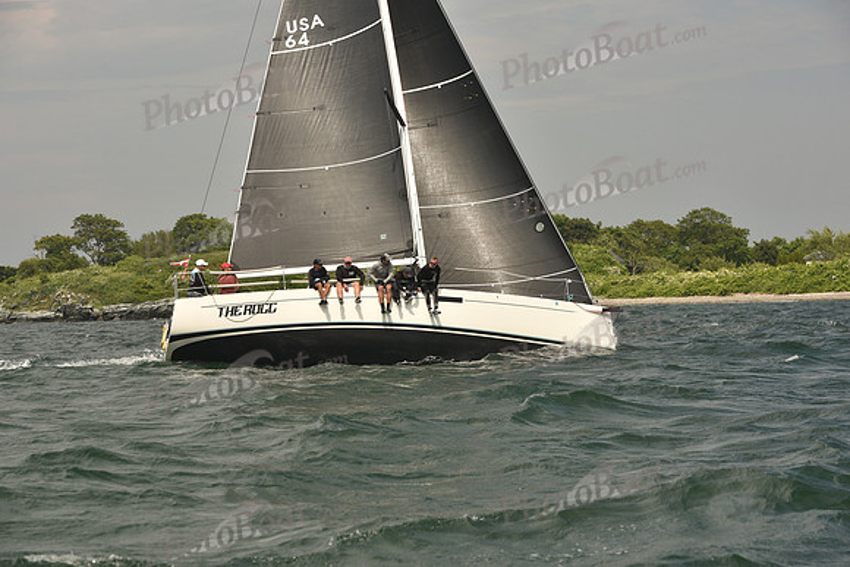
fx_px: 2362
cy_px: 284
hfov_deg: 20.4
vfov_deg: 13.7
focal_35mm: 100
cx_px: 425
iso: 250
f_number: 6.3
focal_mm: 100
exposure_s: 1/640
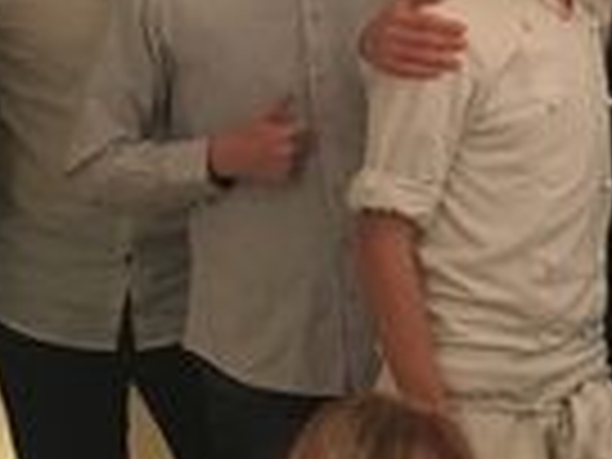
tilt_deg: -13.6
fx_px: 2404
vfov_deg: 10.9
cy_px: 387
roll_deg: -1.5
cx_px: 972
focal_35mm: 136
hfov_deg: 13.5
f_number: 2.2
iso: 200
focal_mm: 4.15
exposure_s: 1/20
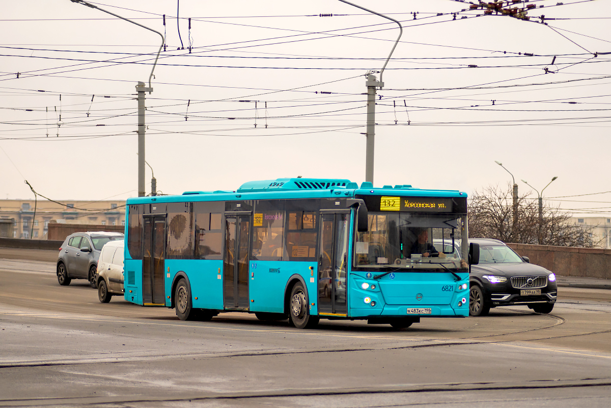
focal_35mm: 116
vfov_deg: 11.8
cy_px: 204
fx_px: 1969
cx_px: 306
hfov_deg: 17.6
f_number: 3.2
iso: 320
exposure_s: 1/640
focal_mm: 116
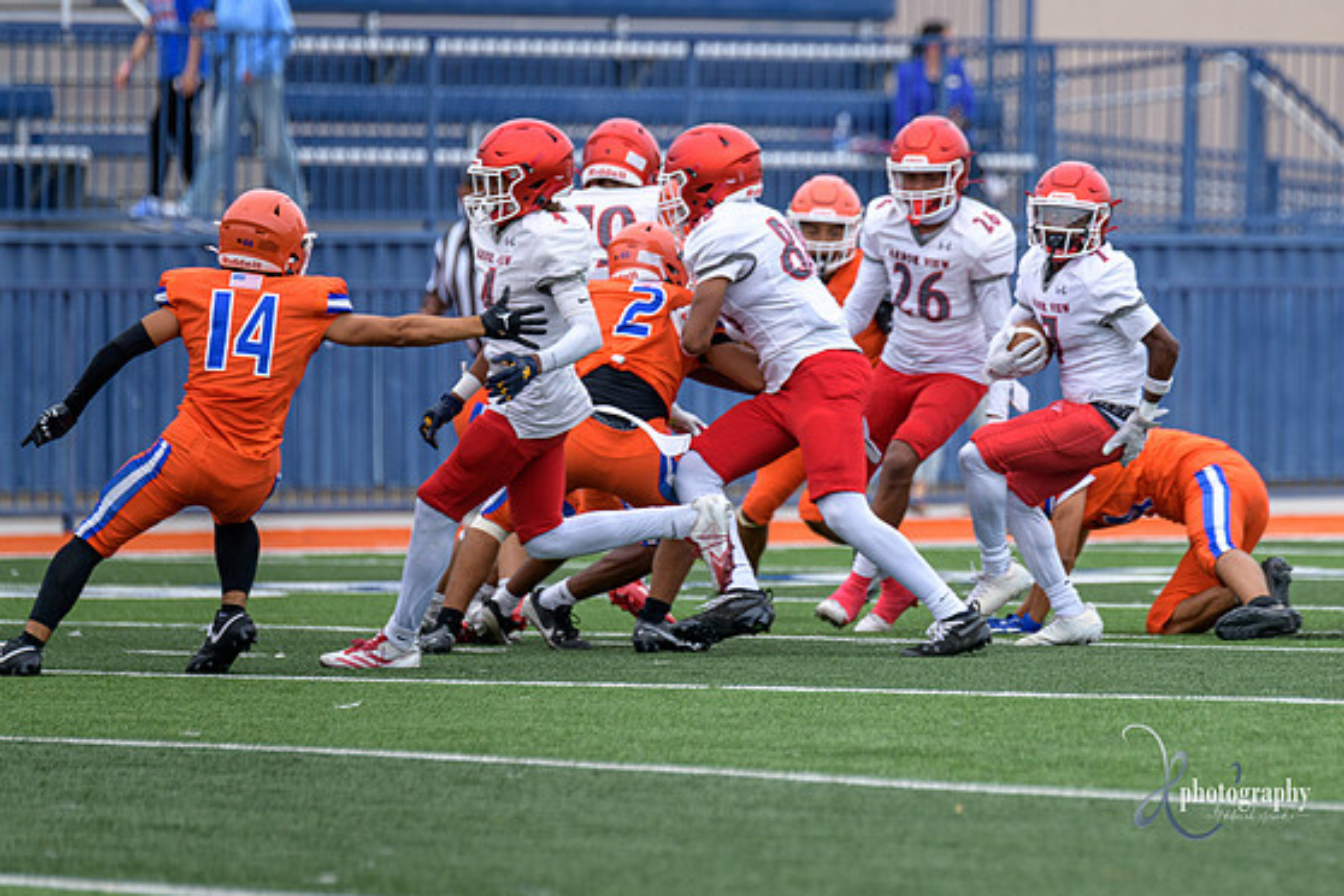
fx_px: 15977
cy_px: 422
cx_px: 941
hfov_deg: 4.8
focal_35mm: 428
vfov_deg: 3.2
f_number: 3.5
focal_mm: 300
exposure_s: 1/1000
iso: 400
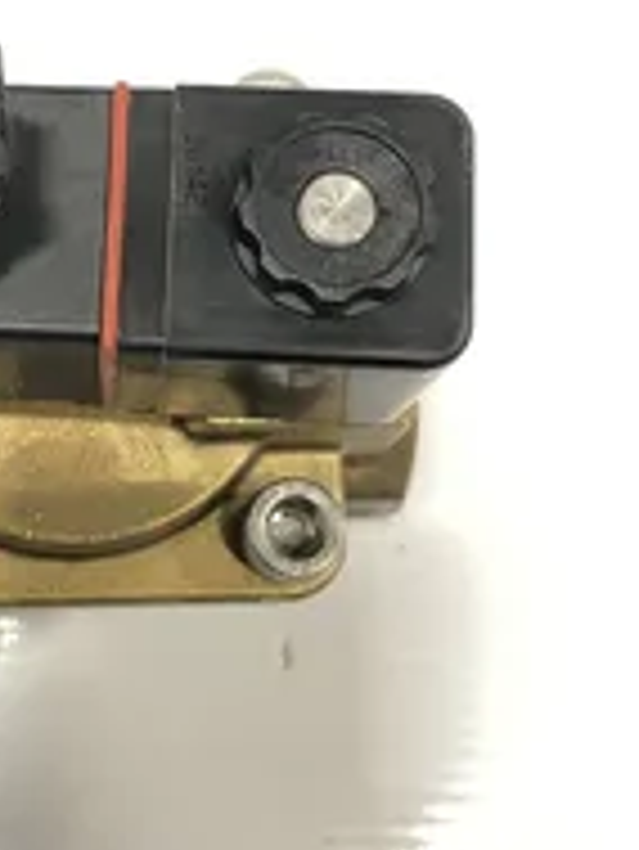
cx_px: 72
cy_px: 436
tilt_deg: -79.6
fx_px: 1352
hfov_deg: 25.8
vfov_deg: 34.9
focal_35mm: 55
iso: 320
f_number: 1.6
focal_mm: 4.2
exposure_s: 1/60
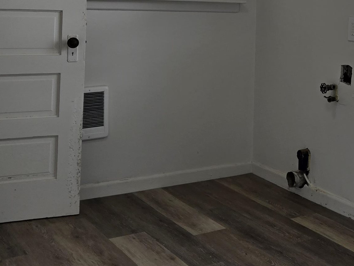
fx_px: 634
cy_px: 0
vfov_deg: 22.7
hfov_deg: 29.6
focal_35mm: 62
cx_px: 331
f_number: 1.8
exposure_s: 1/200
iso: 25
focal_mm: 5.4
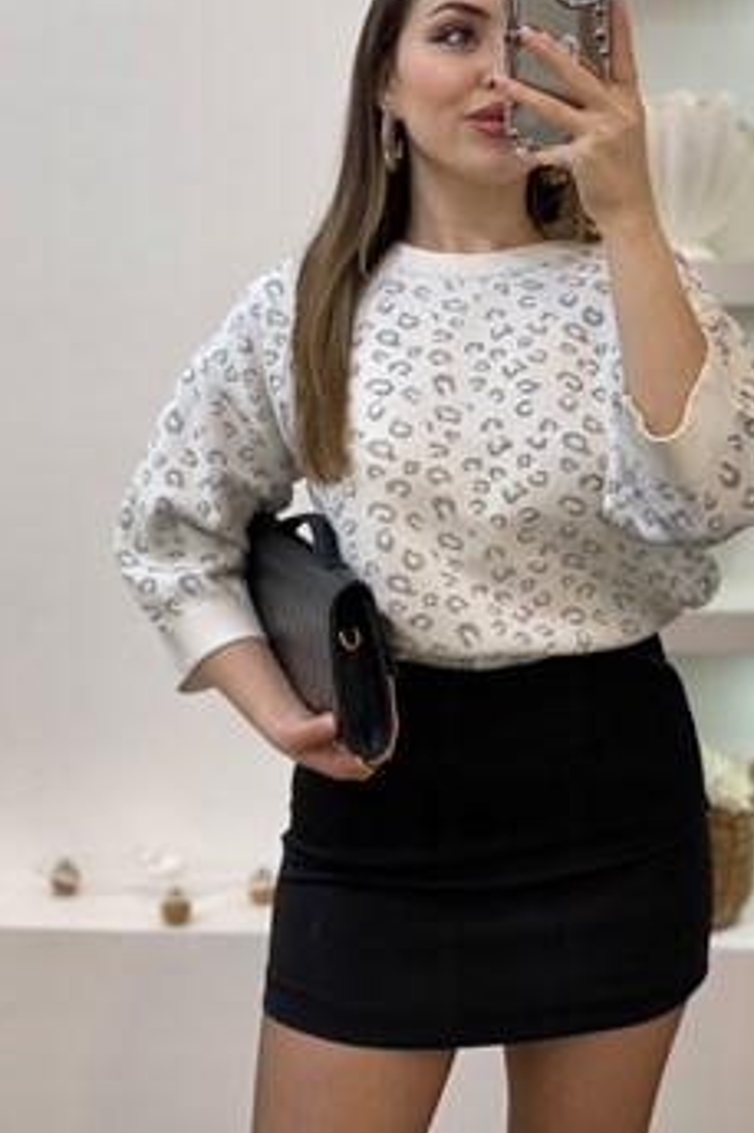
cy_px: 496
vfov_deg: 30.9
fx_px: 2044
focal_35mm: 65
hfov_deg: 20.9
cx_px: 448
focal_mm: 6
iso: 80
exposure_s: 1/100
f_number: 2
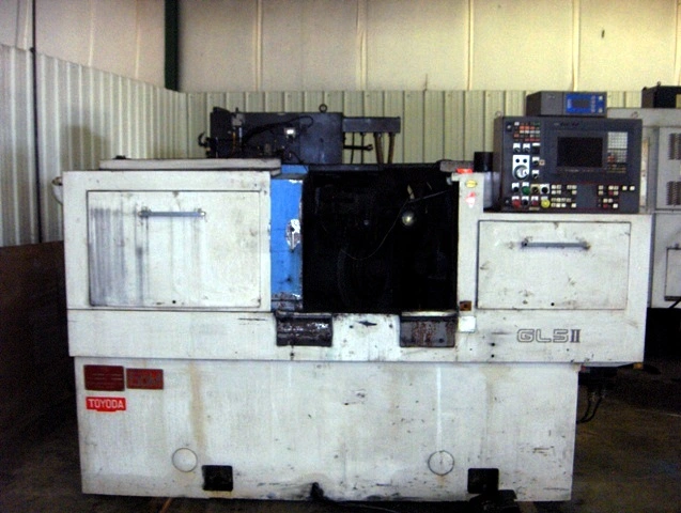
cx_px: 340
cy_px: 256
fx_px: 769
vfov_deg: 36.9
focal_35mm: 39
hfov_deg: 47.8
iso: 100
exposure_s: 1/60
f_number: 2.8
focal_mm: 8
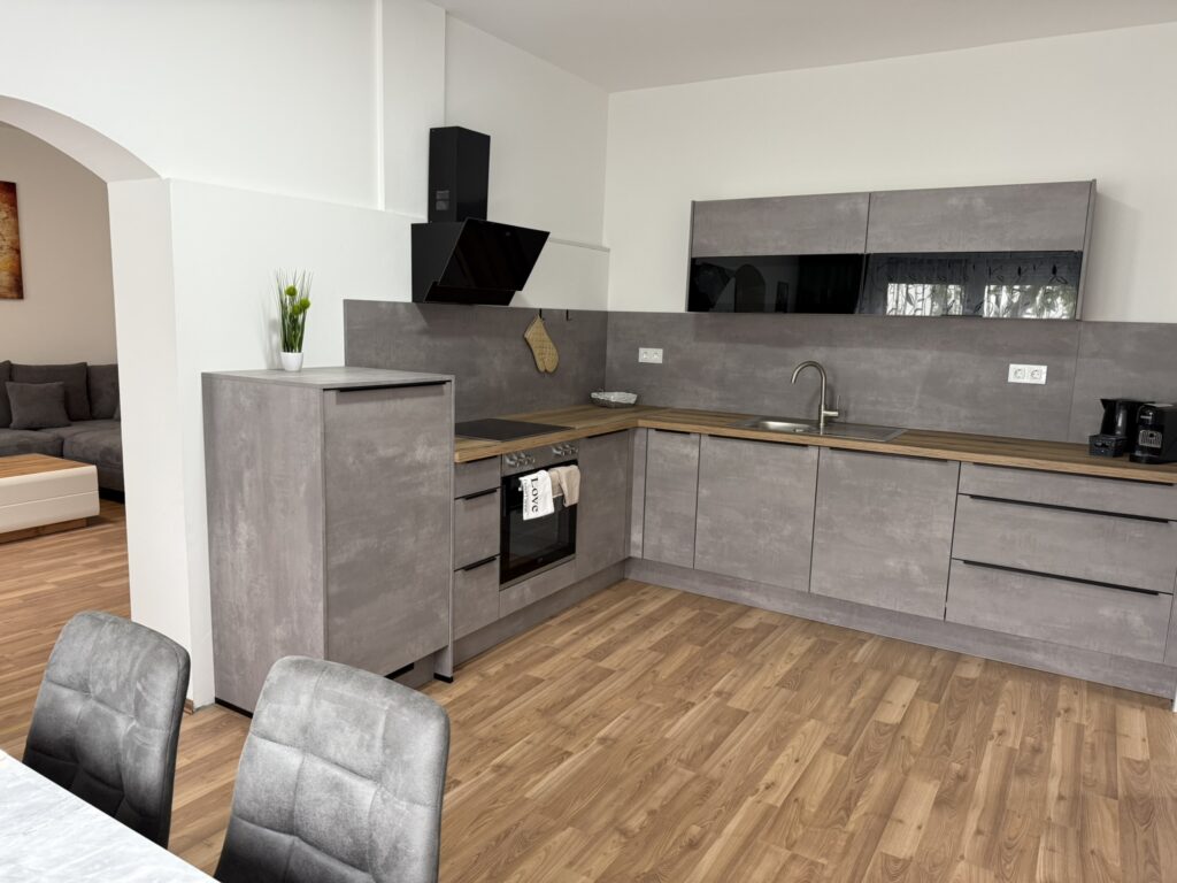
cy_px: 442
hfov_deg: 71.6
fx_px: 816
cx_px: 588
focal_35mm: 24
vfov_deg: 56.8
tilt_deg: -7.9
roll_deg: -1.5
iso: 200
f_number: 1.78
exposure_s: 1/65
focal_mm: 6.76
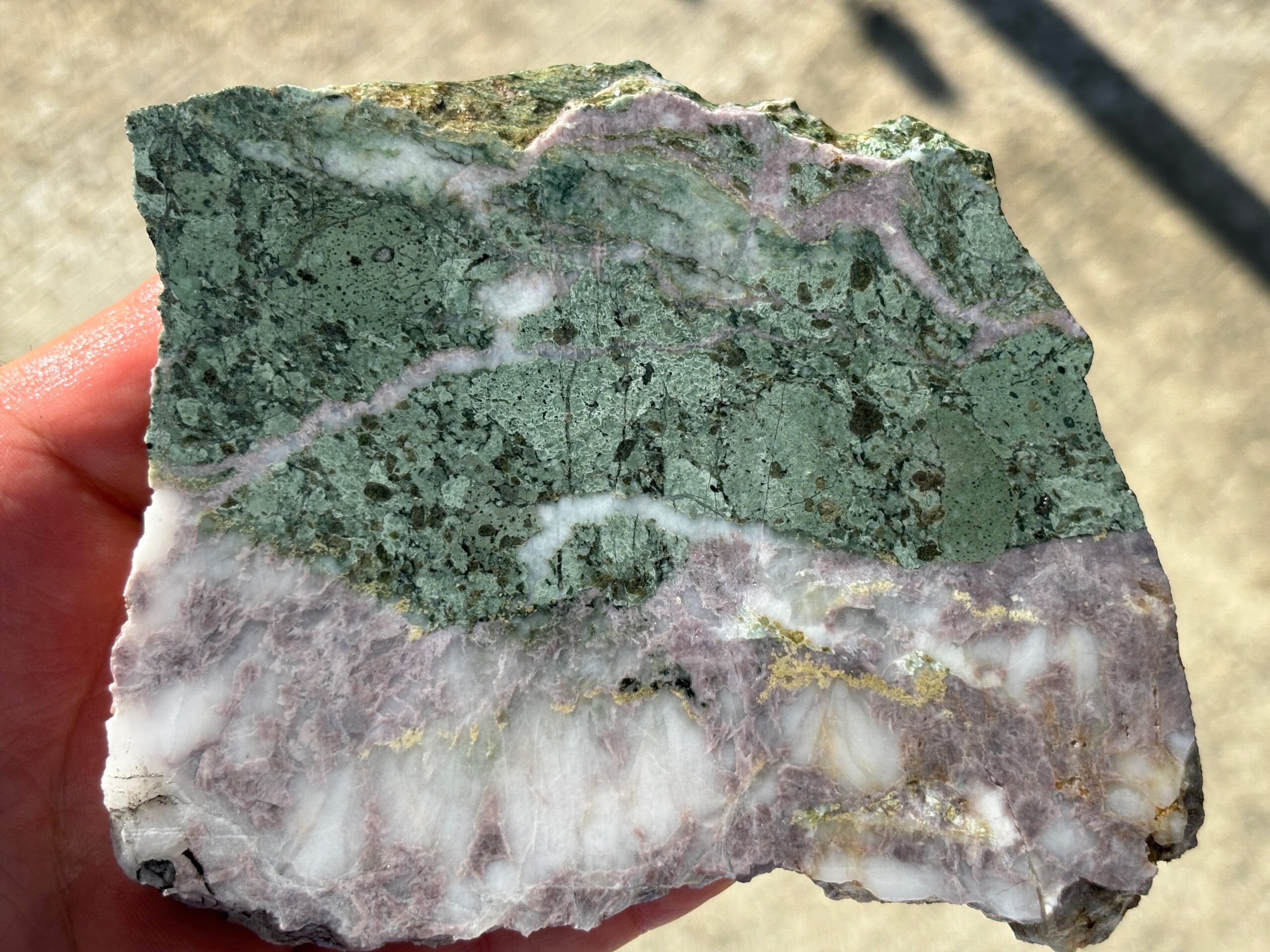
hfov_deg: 36.8
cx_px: 635
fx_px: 1908
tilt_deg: -69.6
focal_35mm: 52
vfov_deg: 28.0
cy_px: 476
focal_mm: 5.96
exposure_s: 1/1437
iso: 32
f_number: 1.6
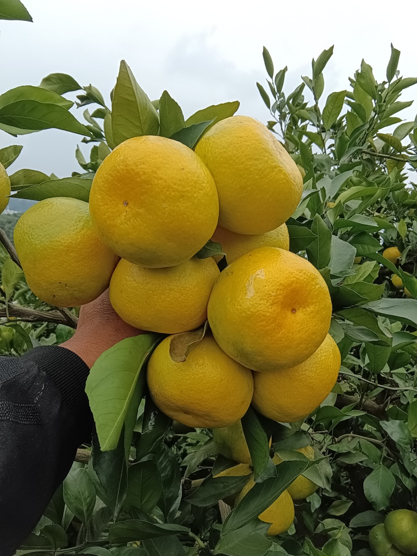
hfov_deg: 51.3
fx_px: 434
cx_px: 208
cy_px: 278
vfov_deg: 65.3
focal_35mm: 27
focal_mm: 3.66
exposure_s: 1/618
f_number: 2.2
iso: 102
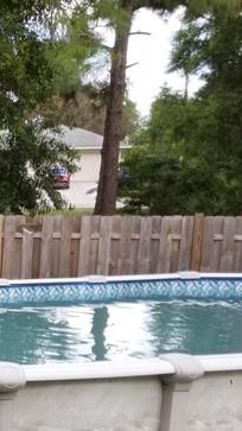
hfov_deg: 12.0
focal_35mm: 80
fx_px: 913
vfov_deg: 26.0
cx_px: -352
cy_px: 354
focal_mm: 4.3
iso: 50
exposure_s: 1/243
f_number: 1.7
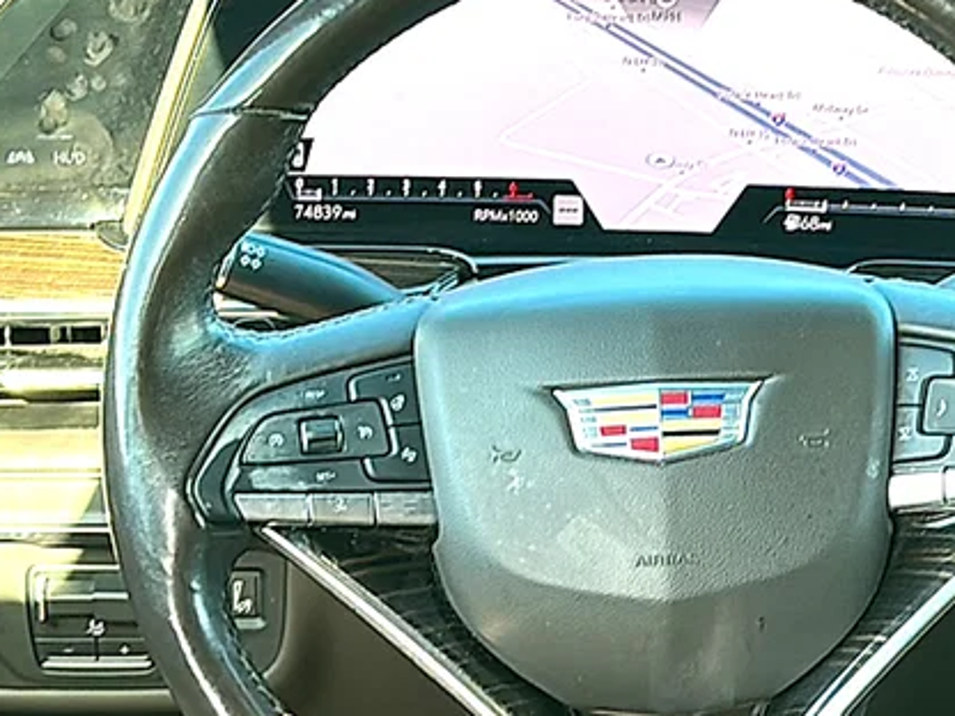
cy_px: 410
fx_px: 2179
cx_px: 661
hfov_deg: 24.6
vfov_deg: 18.7
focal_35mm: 79
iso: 64
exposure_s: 1/137
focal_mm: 6.86
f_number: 1.78
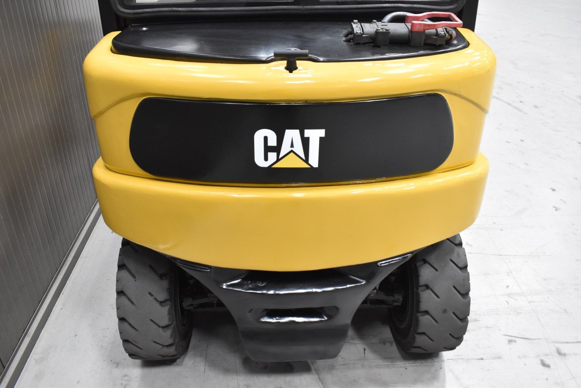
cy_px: 194
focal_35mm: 30
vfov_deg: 43.6
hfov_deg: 61.9
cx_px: 290
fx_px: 484
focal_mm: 20
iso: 1600
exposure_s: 1/30
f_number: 5
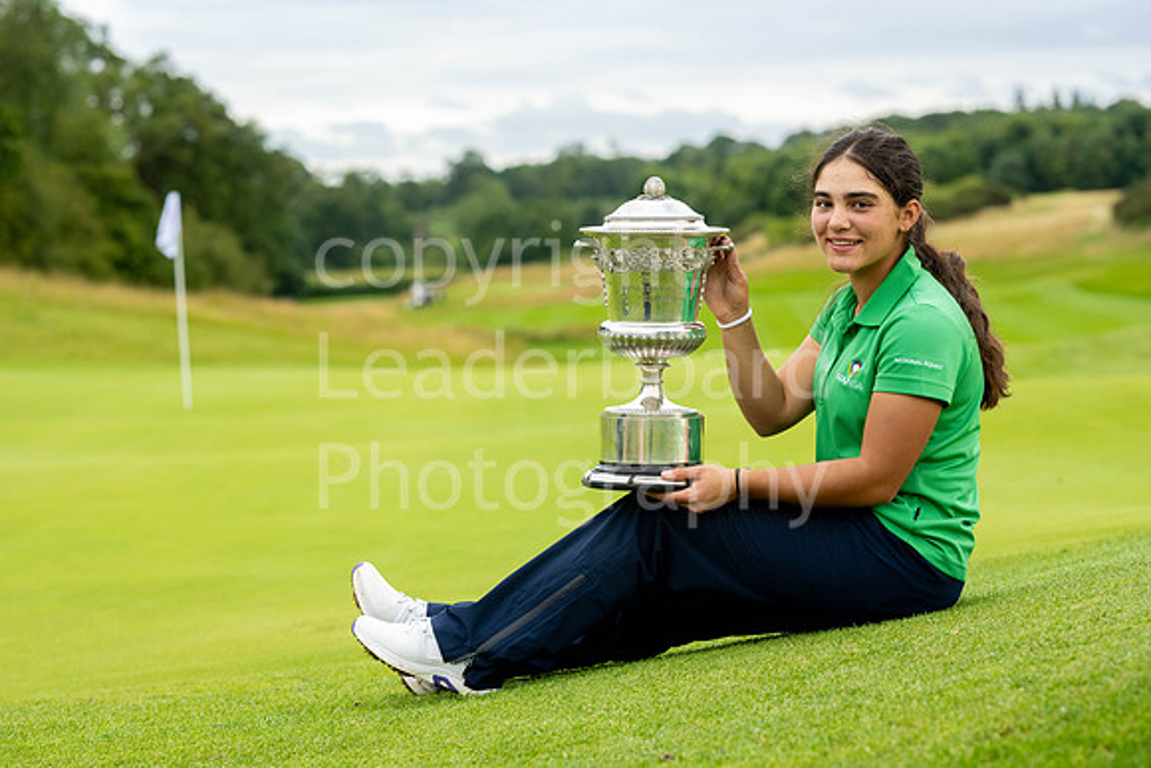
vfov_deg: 16.1
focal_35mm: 85
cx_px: 576
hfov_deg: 23.9
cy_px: 384
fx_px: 2718
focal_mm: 85
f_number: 4
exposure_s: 1/320
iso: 400
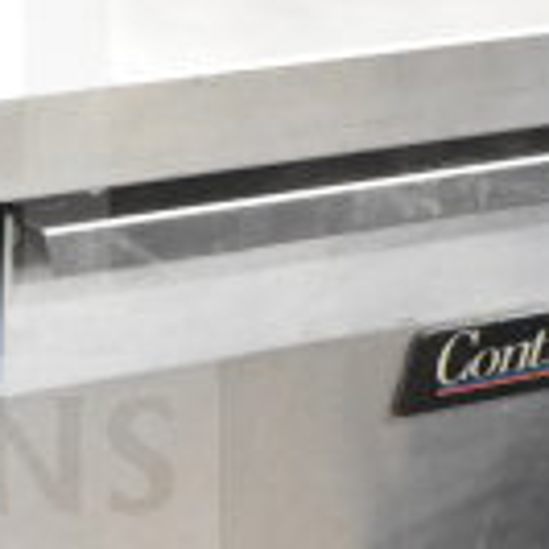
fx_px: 2835
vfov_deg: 11.1
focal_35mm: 158
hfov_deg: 10.7
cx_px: -248
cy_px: 225
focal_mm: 18
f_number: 4.5
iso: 6400
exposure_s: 1/80
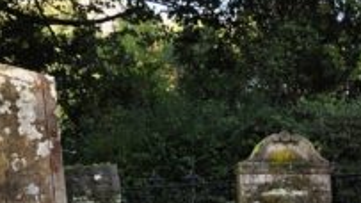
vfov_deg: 12.7
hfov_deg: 23.6
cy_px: 325
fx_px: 852
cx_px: 283
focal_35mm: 89
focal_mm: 18
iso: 320
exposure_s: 1/60
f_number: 8
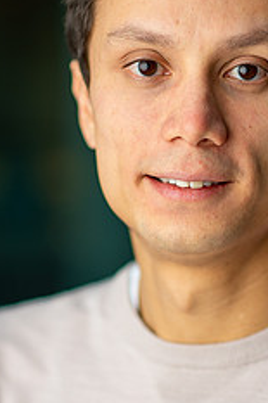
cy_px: 199
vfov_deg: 12.5
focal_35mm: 164
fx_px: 1834
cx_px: 181
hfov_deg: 8.4
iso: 50
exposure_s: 1/80
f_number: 2
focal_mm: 85
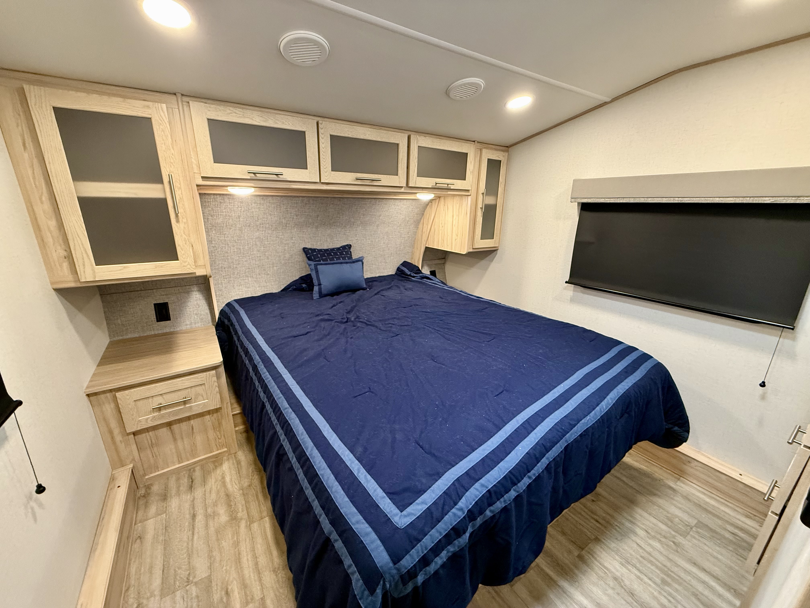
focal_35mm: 14
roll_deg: -2.1
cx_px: 405
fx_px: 328
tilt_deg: -15.3
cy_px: 304
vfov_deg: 85.7
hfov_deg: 102.1
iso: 400
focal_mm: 2.22
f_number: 2.2
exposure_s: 1/60
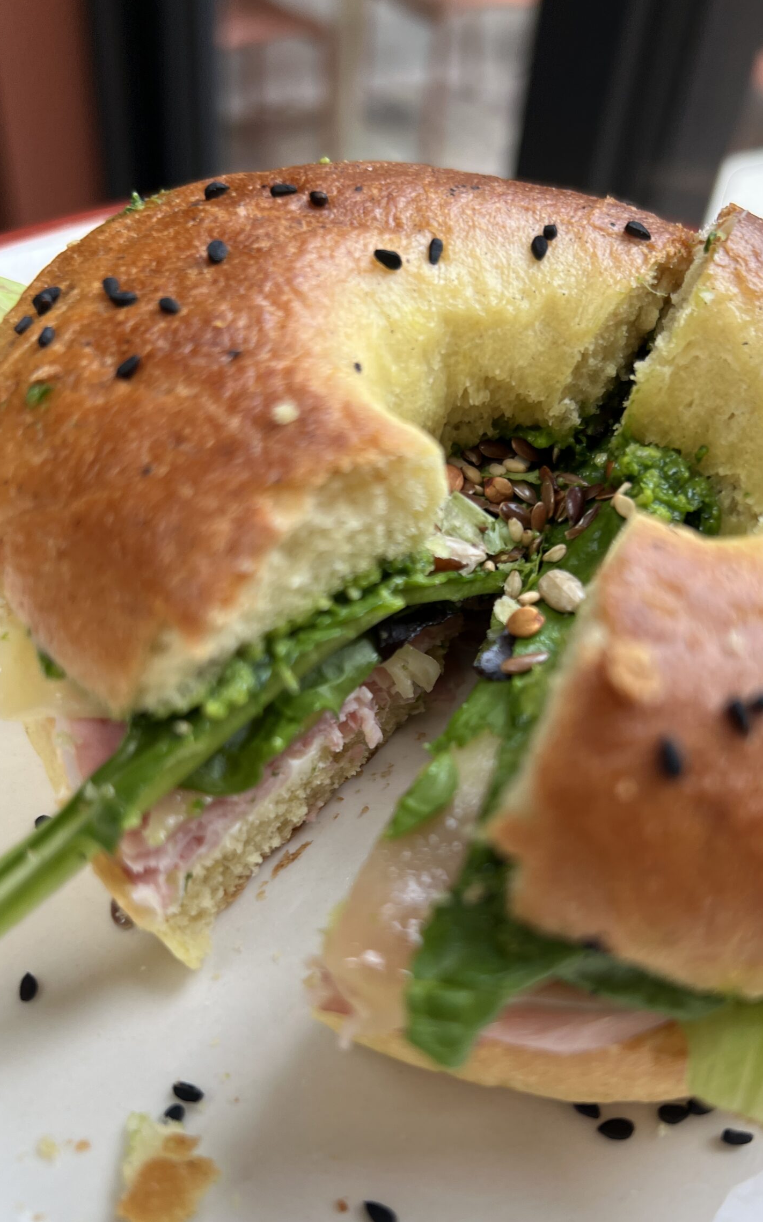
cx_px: 423
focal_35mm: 31
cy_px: 681
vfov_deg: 61.1
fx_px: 1032
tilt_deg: -47.0
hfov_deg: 40.5
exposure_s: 1/188
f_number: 1.5
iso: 40
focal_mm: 5.7
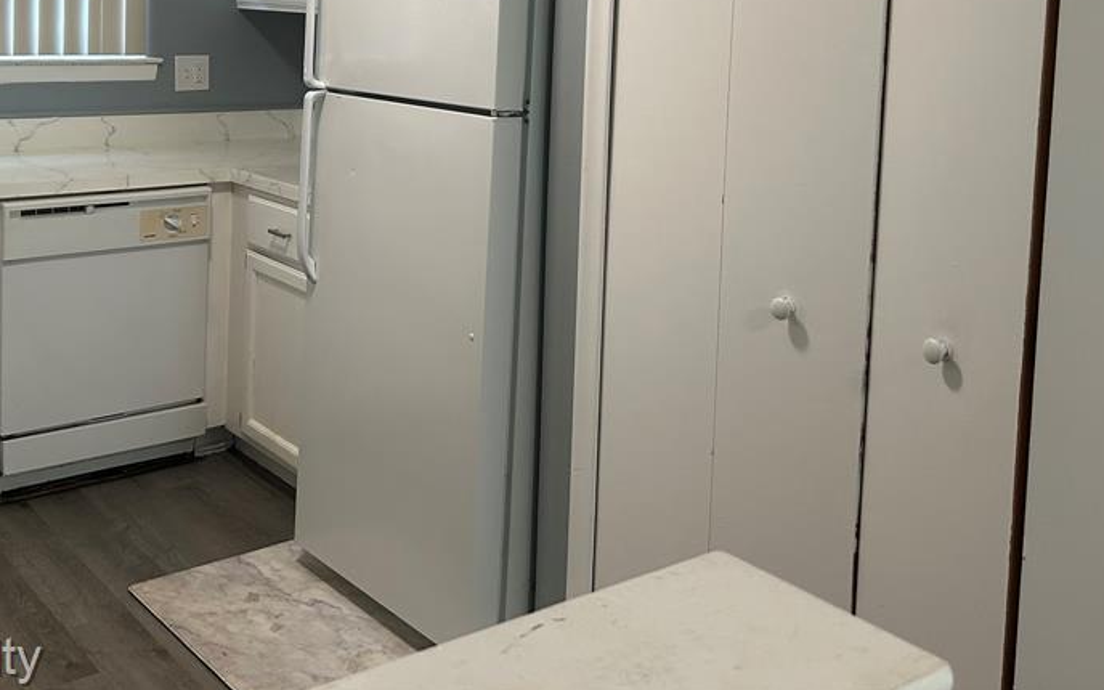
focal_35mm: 41
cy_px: 79
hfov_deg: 48.0
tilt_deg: -4.5
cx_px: 461
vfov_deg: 30.0
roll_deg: -1.6
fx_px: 1234
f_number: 1.5
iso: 125
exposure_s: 1/120
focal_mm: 5.7
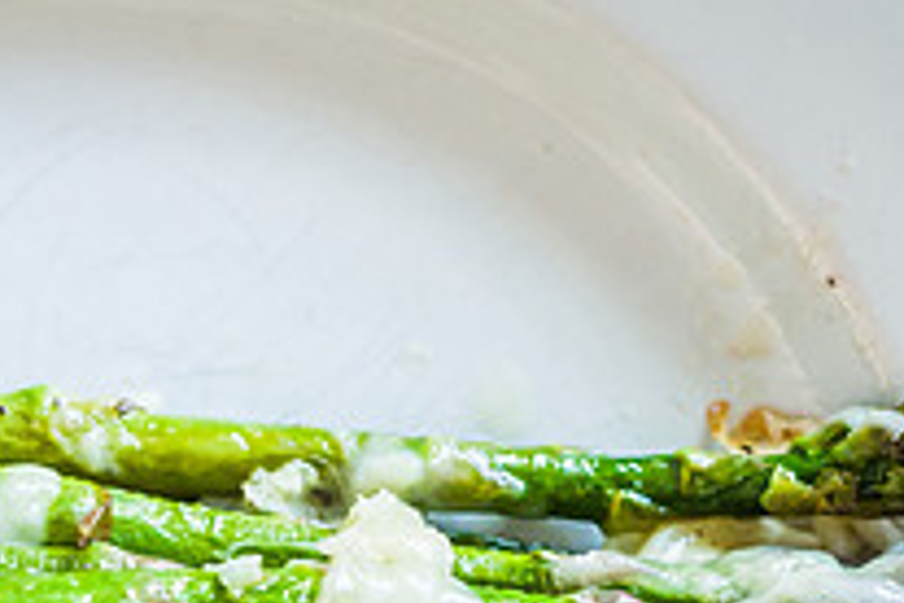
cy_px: 662
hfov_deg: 20.5
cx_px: 162
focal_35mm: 98
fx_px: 2461
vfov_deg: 13.7
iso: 1600
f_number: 4
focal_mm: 35
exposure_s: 1/50
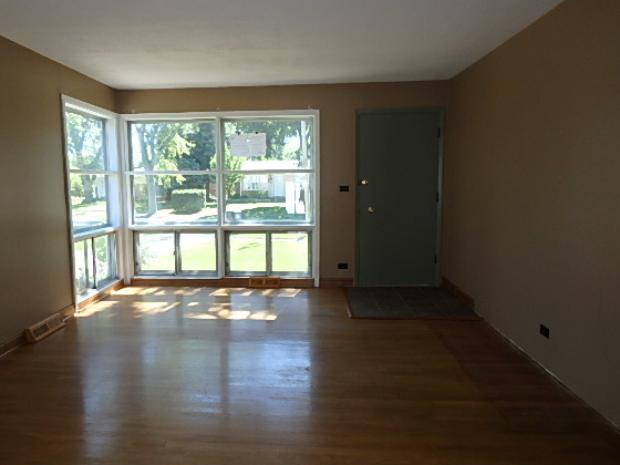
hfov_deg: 71.4
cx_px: 279
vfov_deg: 56.8
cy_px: 250
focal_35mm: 24
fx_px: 430
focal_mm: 3.7
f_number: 3.5
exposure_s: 1/80
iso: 125
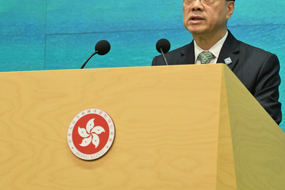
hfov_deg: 12.2
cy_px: 52
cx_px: 144
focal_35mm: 168
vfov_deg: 8.2
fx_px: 1330
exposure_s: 1/100
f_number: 5.6
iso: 3200
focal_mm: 110
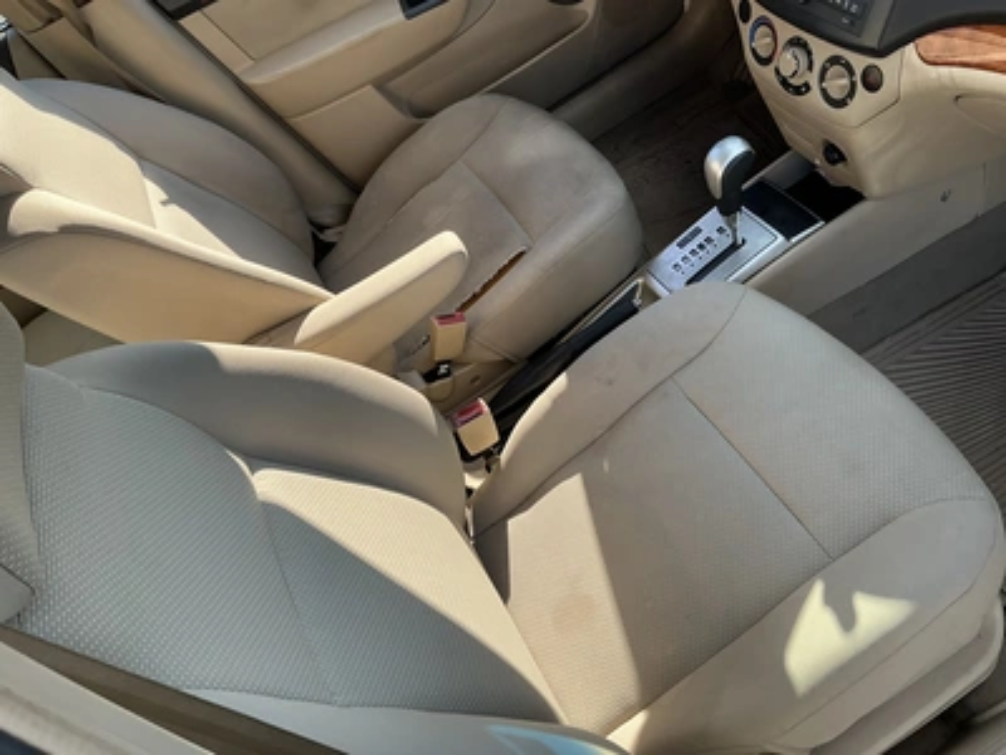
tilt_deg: -47.5
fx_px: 814
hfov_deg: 63.4
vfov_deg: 49.7
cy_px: 378
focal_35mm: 28
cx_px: 503
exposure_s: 1/268
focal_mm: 3
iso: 25
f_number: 1.8
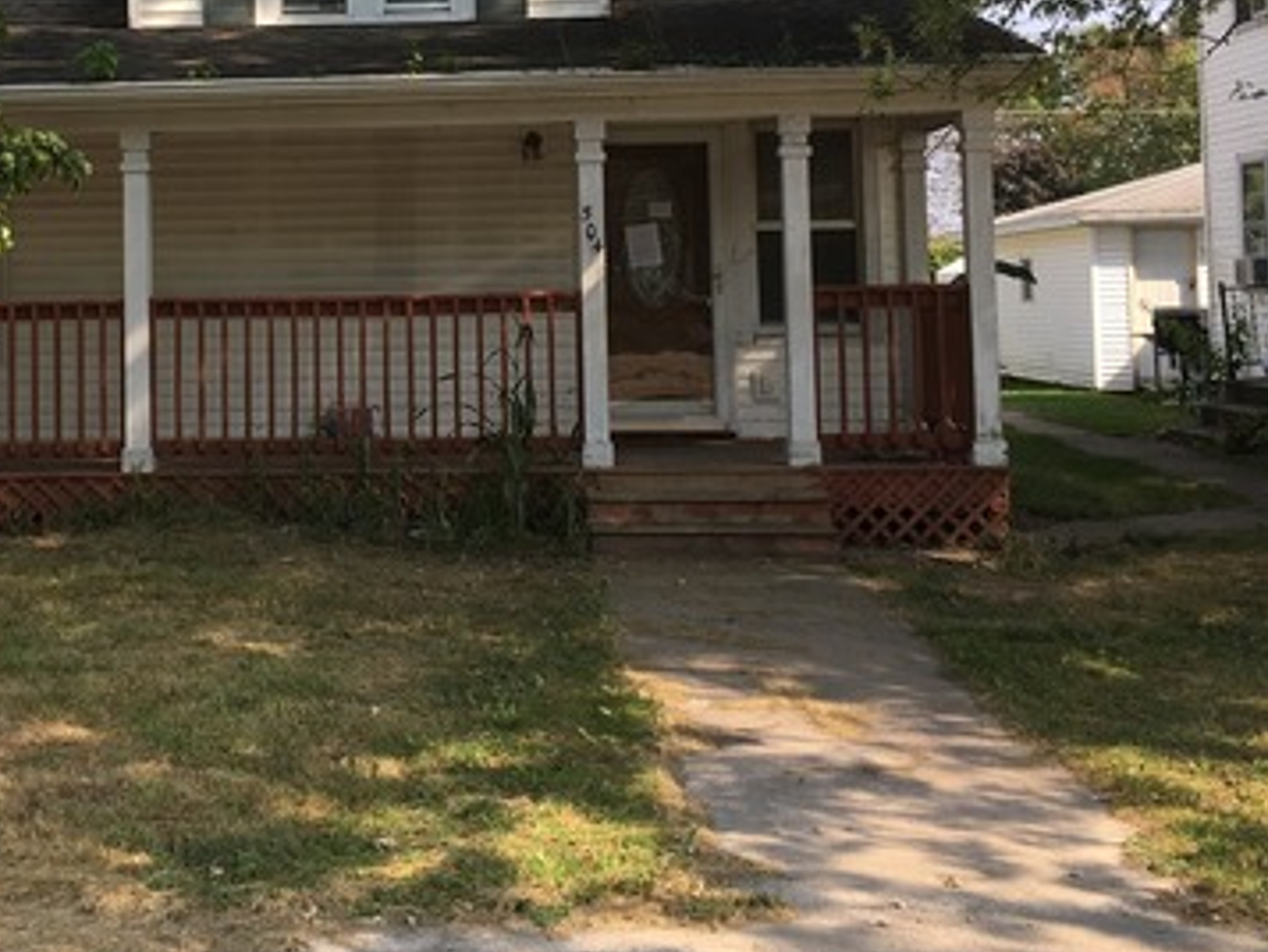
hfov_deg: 36.1
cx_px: 345
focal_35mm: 52
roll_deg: +0.4
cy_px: 210
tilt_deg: +4.0
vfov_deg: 27.6
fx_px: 1905
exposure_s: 1/680
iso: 25
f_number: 2.2
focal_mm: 4.15
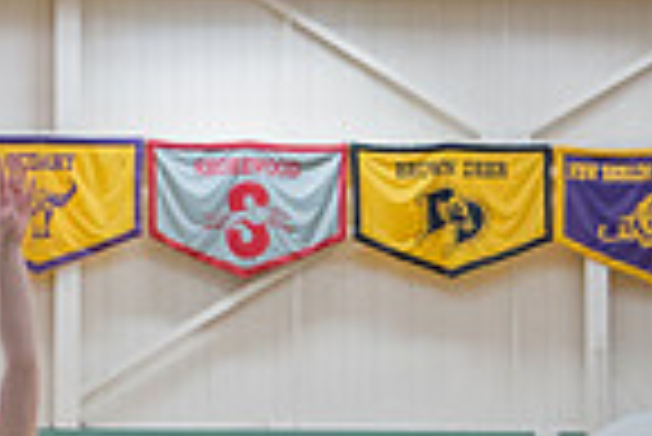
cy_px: 639
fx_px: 3245
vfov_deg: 7.6
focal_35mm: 179
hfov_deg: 11.3
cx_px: -85
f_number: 5.6
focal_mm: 42
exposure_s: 1/320
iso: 8000
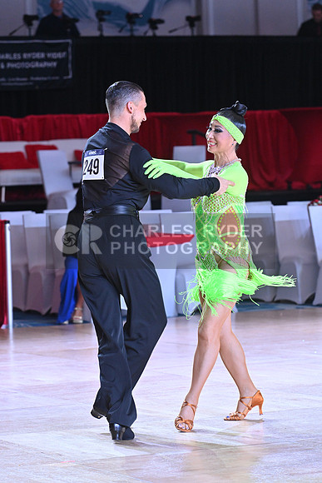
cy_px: 242
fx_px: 2279
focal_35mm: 170
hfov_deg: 8.1
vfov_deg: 12.1
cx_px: 161
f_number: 6.3
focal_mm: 170
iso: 3200
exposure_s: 1/400
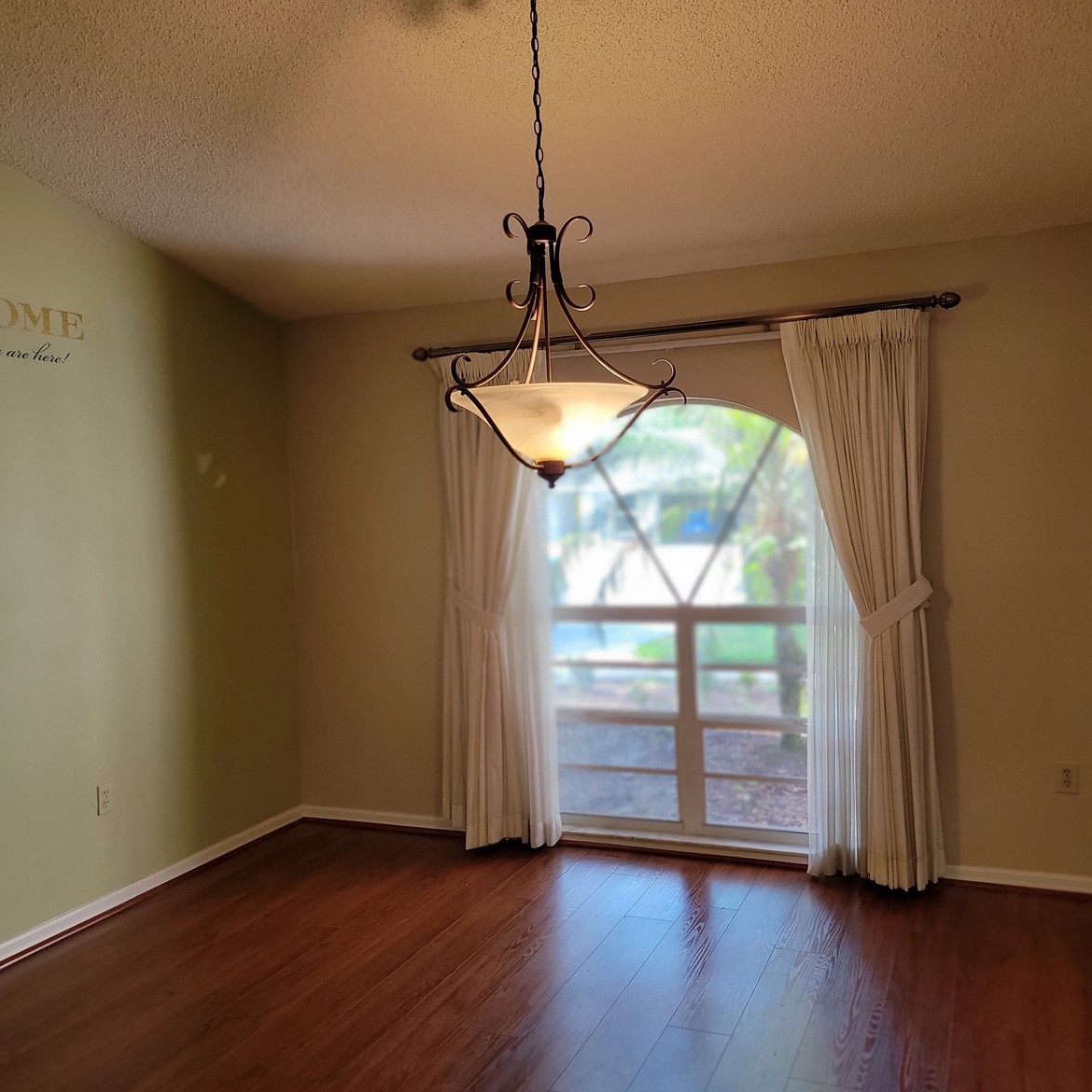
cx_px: 619
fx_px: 1035
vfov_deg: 55.6
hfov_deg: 55.4
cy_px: 537
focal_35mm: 29
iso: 200
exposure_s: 1/60
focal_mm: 6.7
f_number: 1.8
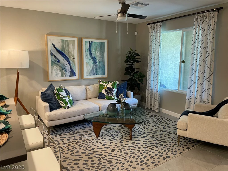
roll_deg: -0.1
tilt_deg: -8.6
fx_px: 171
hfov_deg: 67.3
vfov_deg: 53.1
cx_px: 114
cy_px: 86
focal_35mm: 26
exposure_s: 1/60
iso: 160
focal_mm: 4.2
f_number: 1.6
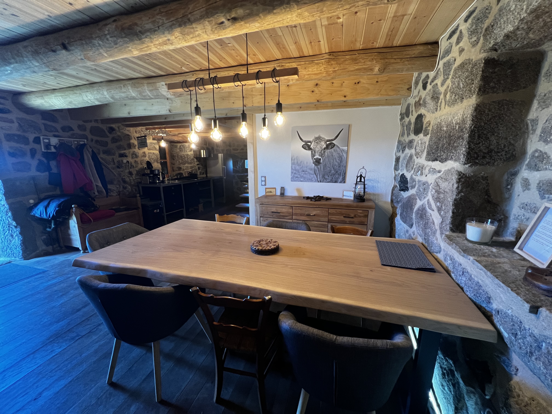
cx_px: 276
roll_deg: +0.0
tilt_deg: -12.3
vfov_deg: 89.9
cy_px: 207
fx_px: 207
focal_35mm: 13
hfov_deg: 106.2
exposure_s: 1/50
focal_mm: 1.57
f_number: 1.8
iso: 200
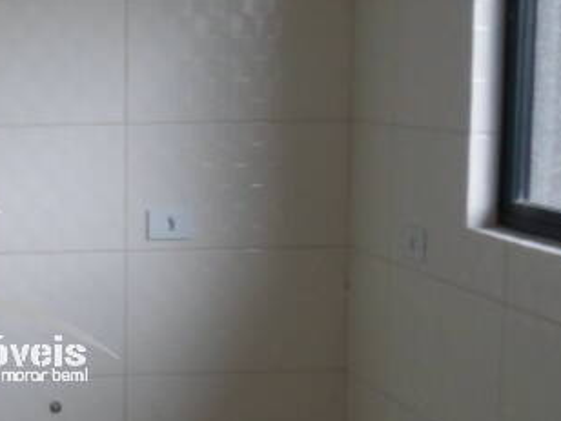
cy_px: 242
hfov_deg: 21.8
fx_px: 1345
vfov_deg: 17.8
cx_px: -111
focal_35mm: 83
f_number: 2.5
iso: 80
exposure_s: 1/90
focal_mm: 4.5
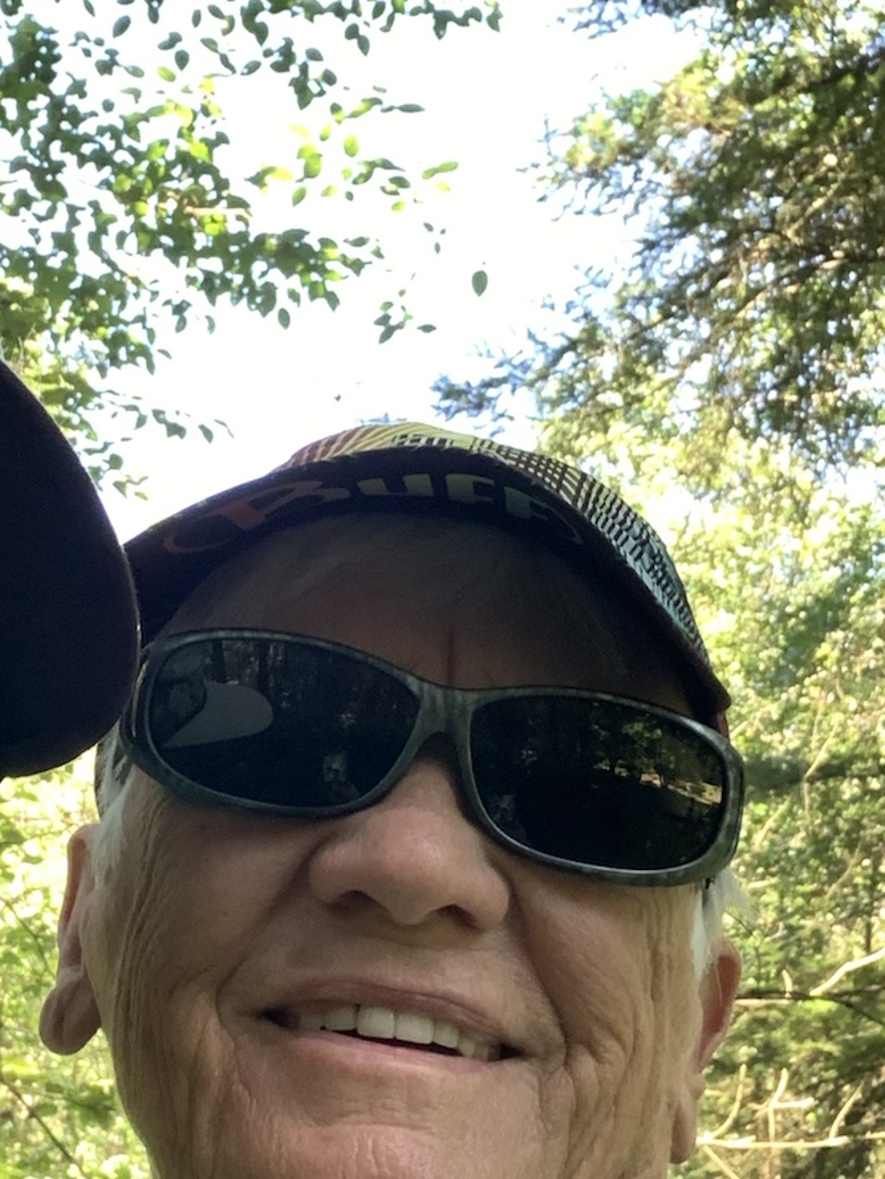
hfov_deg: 20.3
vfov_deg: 27.0
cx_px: 244
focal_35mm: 72
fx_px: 2454
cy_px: 516
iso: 125
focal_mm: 2.87
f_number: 2.2
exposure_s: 1/60
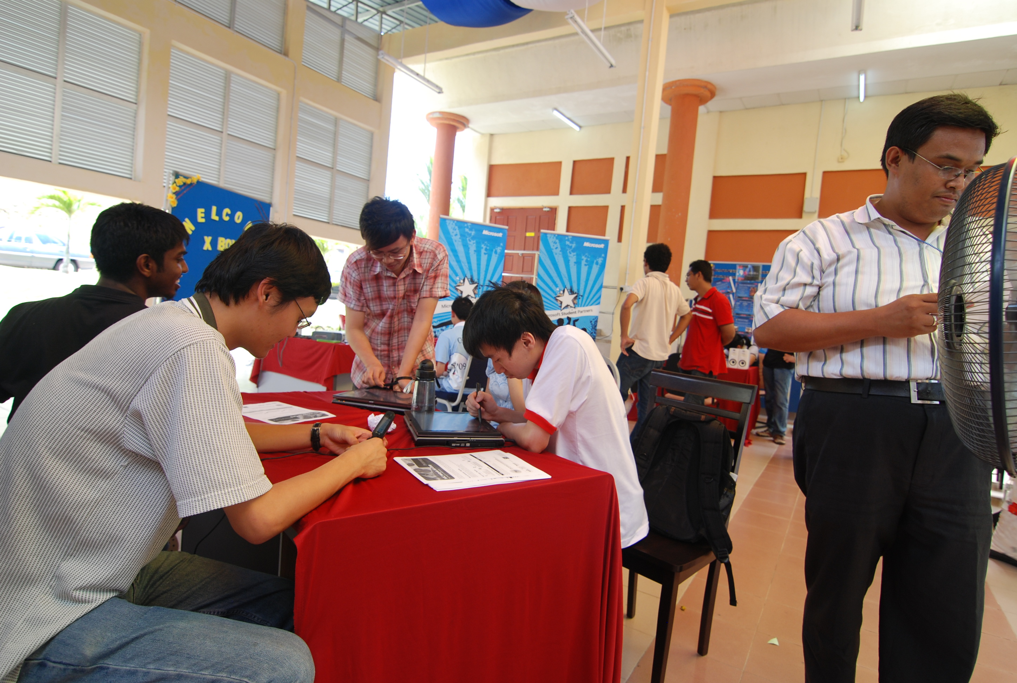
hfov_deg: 85.3
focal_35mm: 20
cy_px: 342
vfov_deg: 63.5
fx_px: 552
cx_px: 508
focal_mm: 13
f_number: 4
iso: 200
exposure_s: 1/100
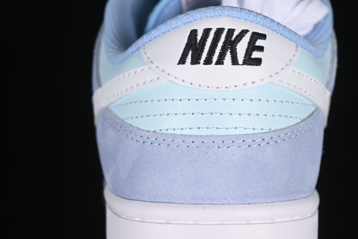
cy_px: 120
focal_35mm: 89
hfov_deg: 22.8
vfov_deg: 15.4
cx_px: 206
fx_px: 885
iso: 160
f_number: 7.1
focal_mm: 50
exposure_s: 1/80
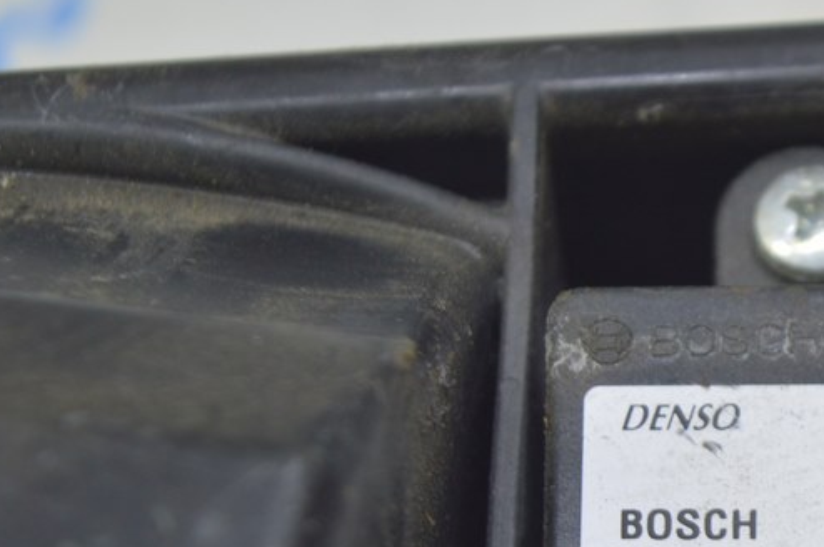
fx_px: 3910
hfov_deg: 11.9
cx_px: 834
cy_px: 493
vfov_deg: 8.0
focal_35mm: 171
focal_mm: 55
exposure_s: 1/20
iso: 400
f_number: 5.6
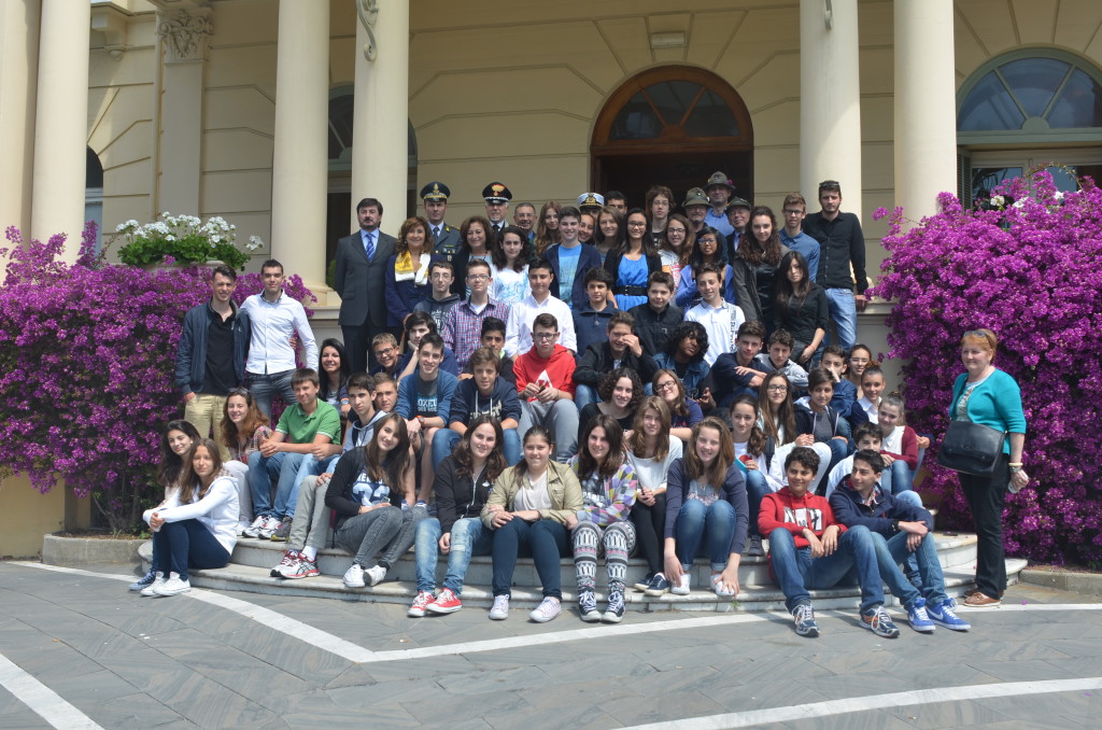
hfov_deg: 46.5
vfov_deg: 31.7
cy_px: 365
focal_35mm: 42
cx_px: 551
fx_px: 1283
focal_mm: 28
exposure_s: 1/200
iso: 100
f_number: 7.1
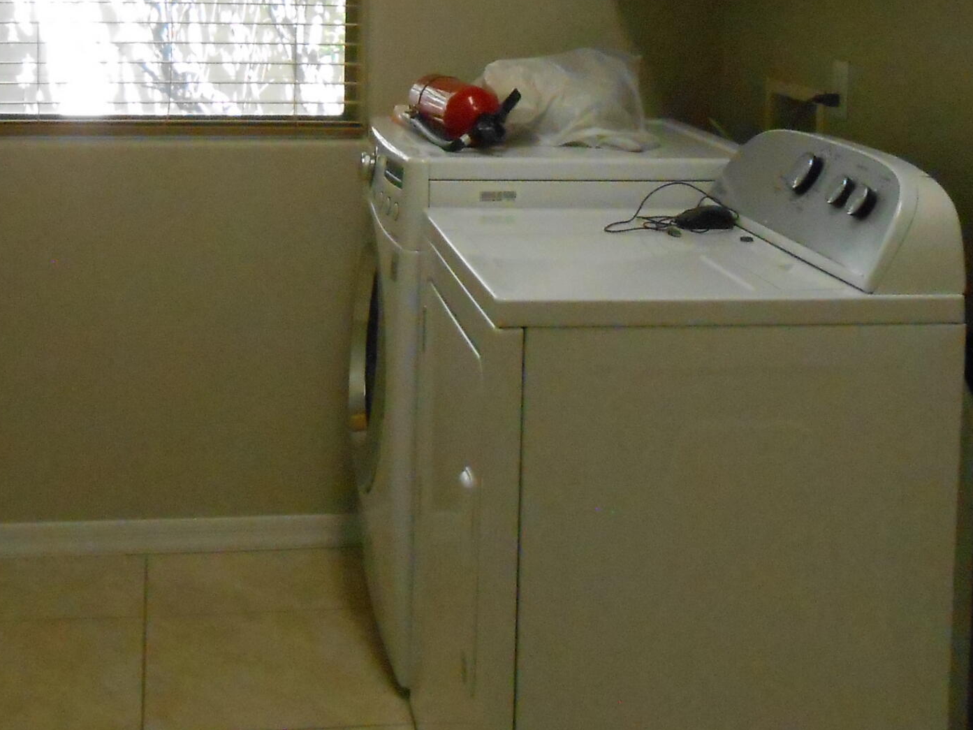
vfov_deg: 25.2
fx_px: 1574
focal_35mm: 56
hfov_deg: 34.2
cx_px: 391
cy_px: 54
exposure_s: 1/100
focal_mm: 4.6
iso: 800
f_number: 3.5
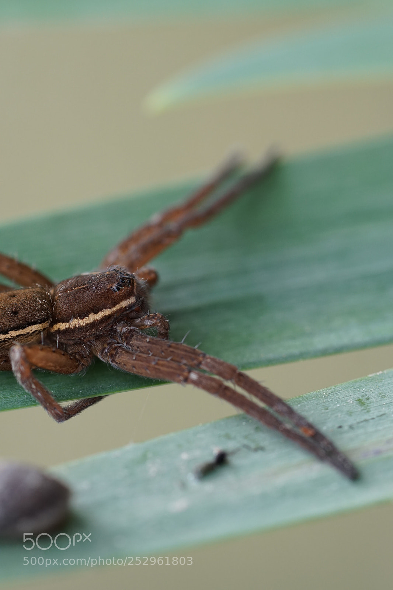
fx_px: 2211
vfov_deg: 15.2
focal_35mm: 135
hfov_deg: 10.2
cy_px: 295
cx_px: 196
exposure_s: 1/160
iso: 640
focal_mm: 90
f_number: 4
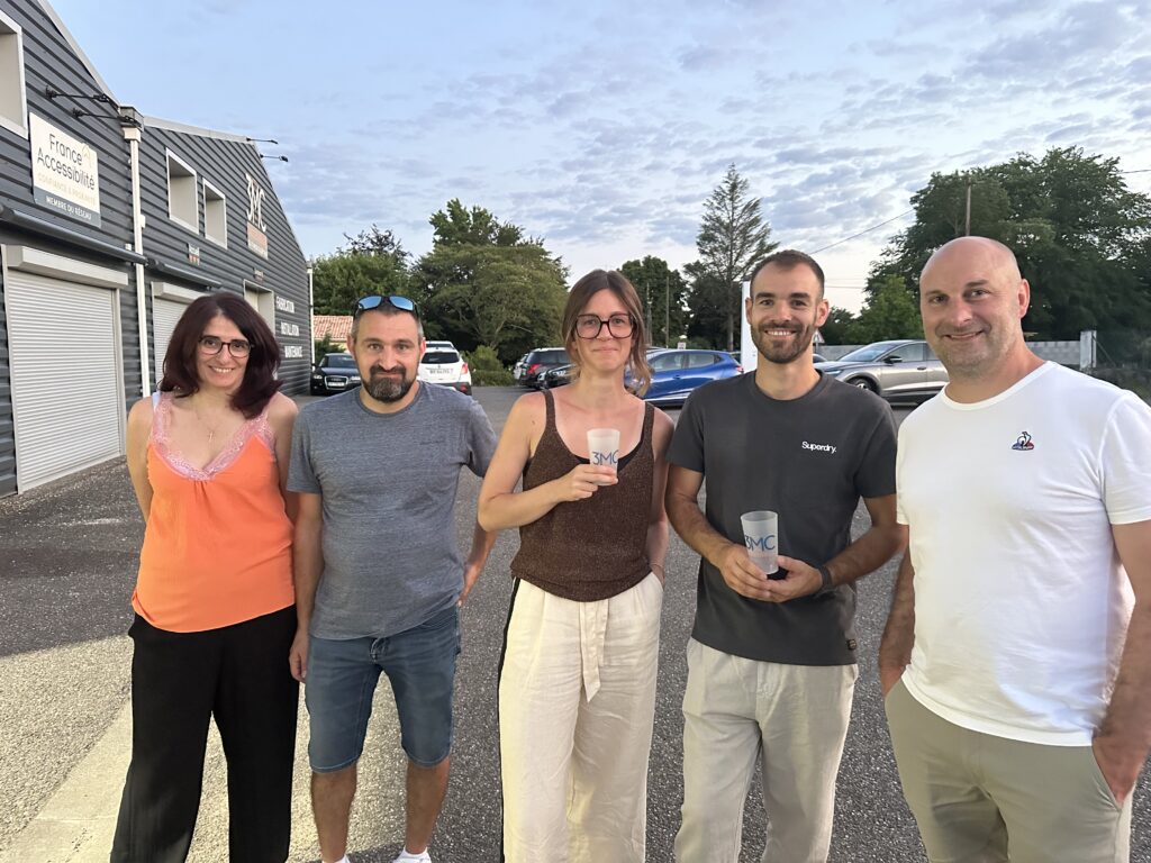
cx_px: 576
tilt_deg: -5.7
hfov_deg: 71.6
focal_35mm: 24
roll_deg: +0.1
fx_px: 798
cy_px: 432
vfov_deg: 56.8
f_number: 1.78
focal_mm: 6.86
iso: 1000
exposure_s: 1/41
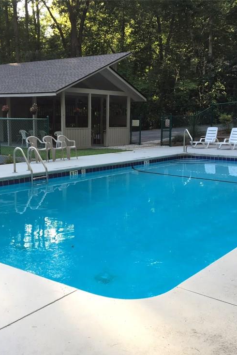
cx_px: 118
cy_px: 185
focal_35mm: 42
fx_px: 415
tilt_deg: -9.8
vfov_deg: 46.4
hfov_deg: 31.9
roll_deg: -0.8
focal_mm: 4.15
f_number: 2.2
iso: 32
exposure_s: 1/120
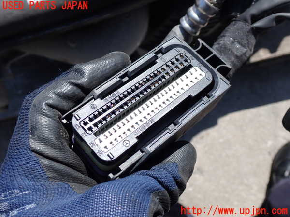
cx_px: 145
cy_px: 108
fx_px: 302
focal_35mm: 36
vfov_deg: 39.7
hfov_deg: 51.4
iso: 100
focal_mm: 6.37
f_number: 10
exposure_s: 1/80
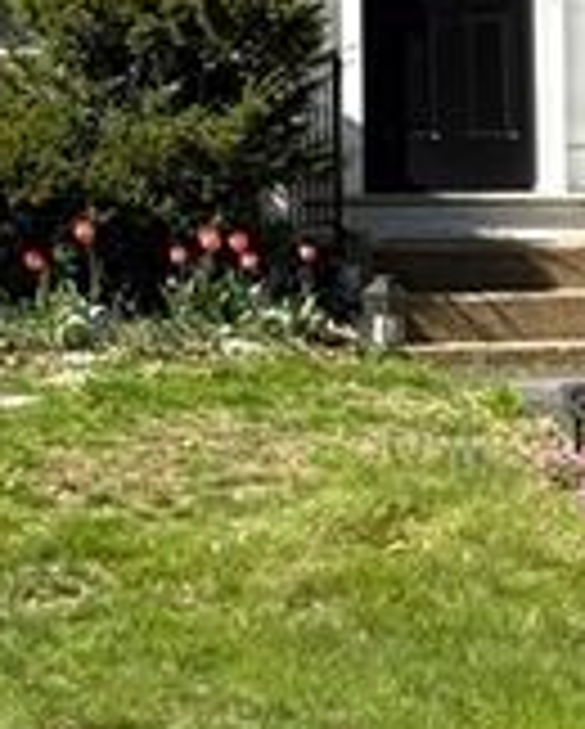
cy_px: 236
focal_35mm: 193
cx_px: 63
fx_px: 4169
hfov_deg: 8.0
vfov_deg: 10.0
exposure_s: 1/3378
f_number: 1.78
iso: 64
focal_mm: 6.76
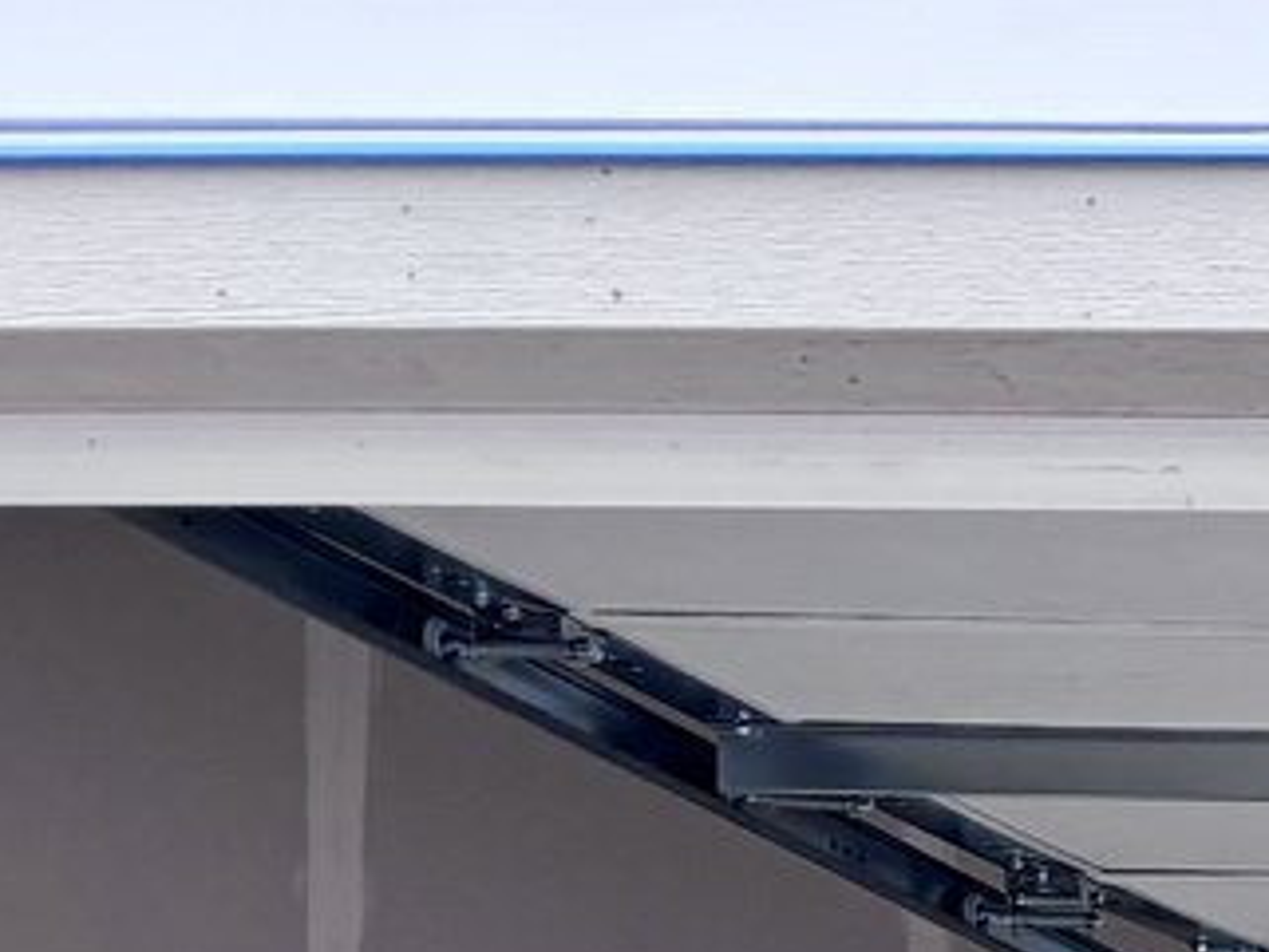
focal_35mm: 166
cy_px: 2208
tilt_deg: -0.4
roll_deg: +0.0
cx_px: 3526
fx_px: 6088
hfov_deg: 9.7
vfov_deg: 8.3
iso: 40
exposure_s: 1/154
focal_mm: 5.96
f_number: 1.6
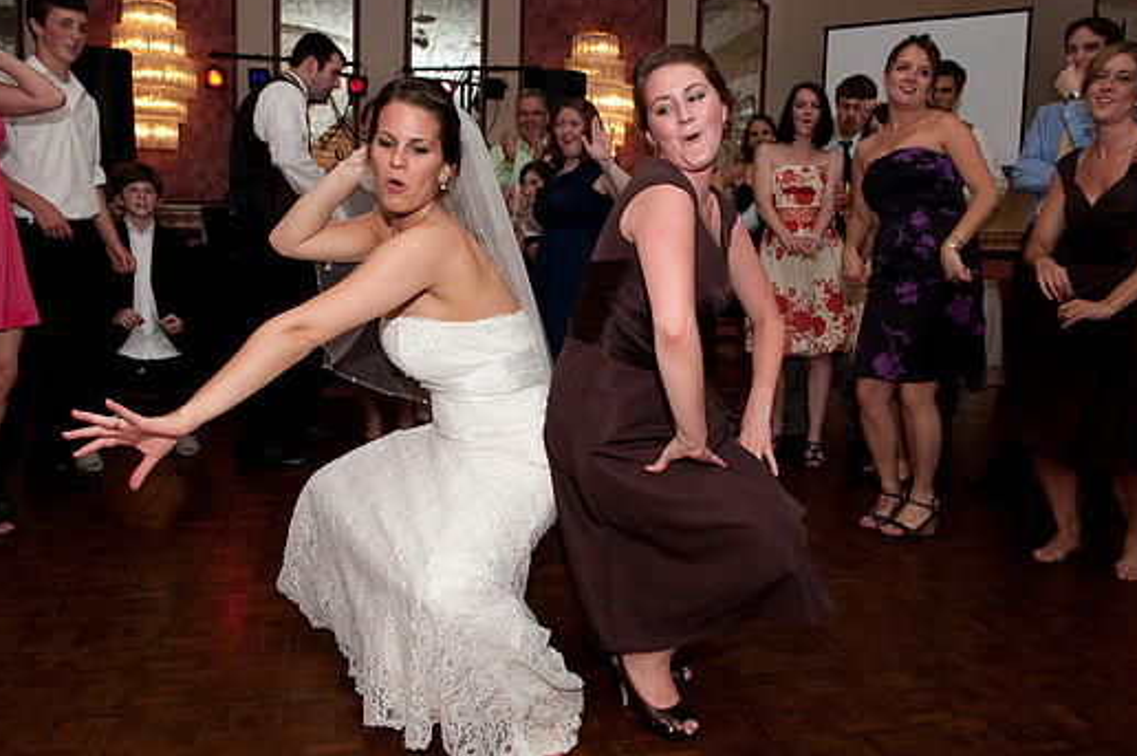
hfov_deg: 67.4
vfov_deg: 47.8
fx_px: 852
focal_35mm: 27
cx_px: 568
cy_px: 355
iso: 800
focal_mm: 24
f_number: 4.5
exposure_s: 1/60
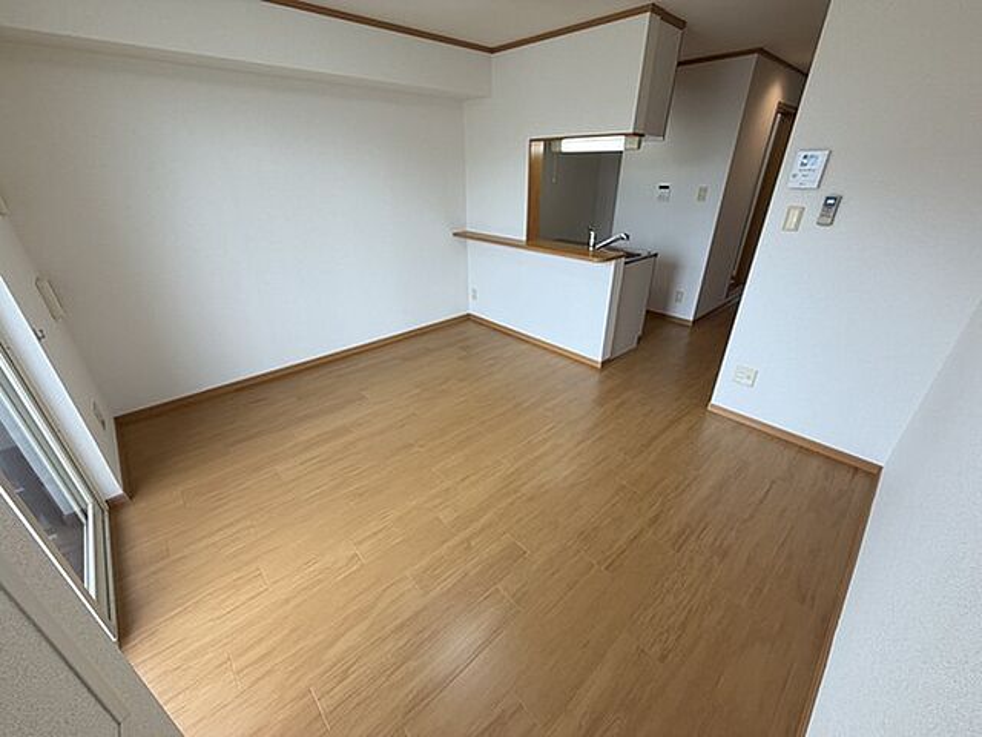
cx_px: 491
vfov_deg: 85.7
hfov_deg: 102.1
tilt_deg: -26.1
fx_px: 397
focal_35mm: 14
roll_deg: +0.8
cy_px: 368
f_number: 2.2
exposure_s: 1/120
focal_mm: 2.22
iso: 125
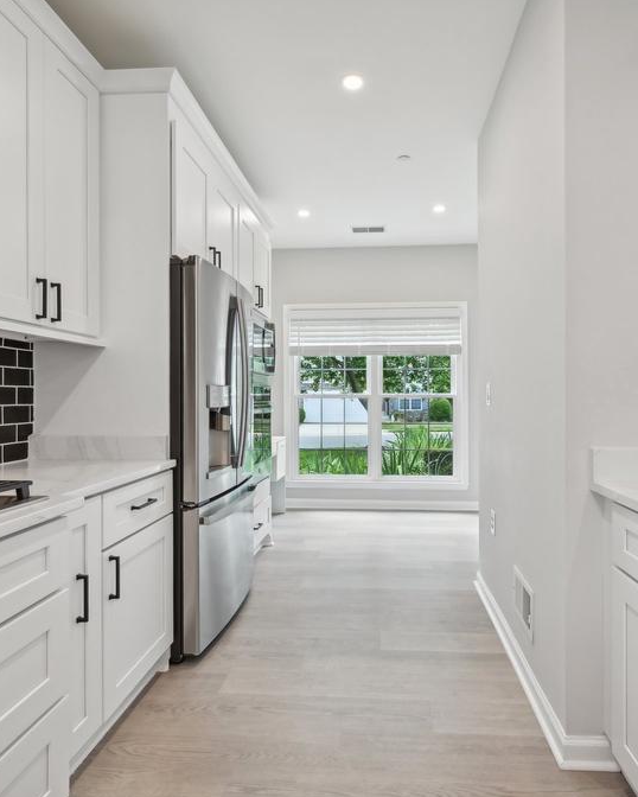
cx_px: 344
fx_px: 472
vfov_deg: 80.4
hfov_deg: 68.0
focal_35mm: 20
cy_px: 399
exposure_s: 1/15
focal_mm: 14
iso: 400
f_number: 8
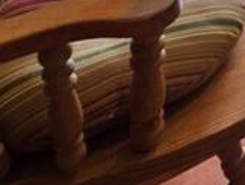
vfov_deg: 13.7
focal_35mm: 82
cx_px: 493
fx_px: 581
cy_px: -240
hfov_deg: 17.2
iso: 80
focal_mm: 2.2
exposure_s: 1/60
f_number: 2.2
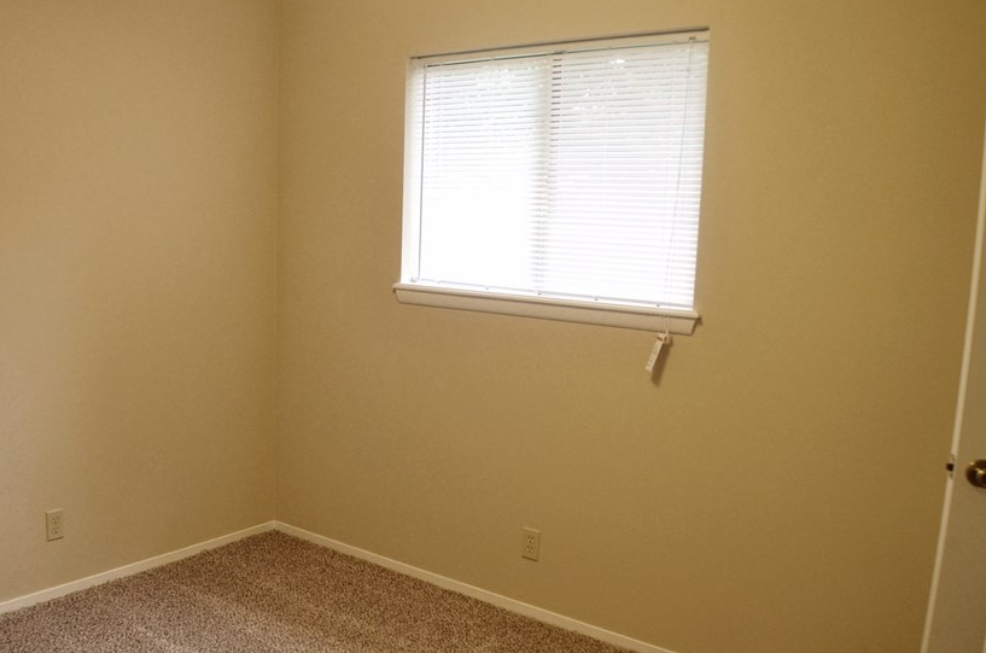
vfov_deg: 30.4
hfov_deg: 44.0
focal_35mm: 44
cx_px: 342
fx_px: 1203
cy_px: 362
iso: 720
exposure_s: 1/60
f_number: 4
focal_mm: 22
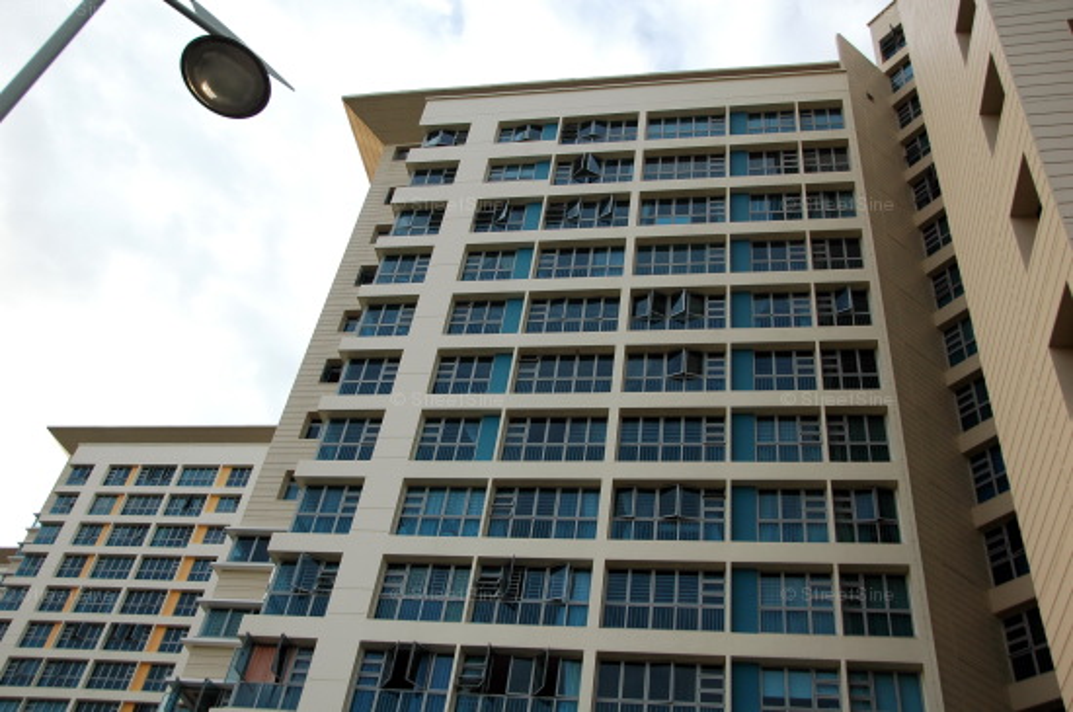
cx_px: 536
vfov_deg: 36.8
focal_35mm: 36
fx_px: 1071
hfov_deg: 53.2
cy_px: 356
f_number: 4
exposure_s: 1/250
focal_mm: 24
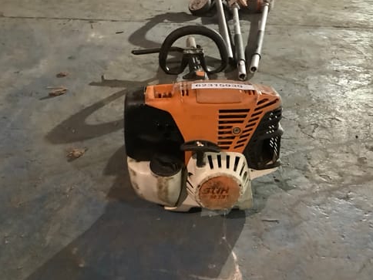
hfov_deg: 56.8
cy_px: 142
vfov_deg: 44.2
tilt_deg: -32.4
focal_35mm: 32
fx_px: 345
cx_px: 191
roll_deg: +1.2
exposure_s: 1/20
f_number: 2.4
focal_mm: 3.3
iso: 800
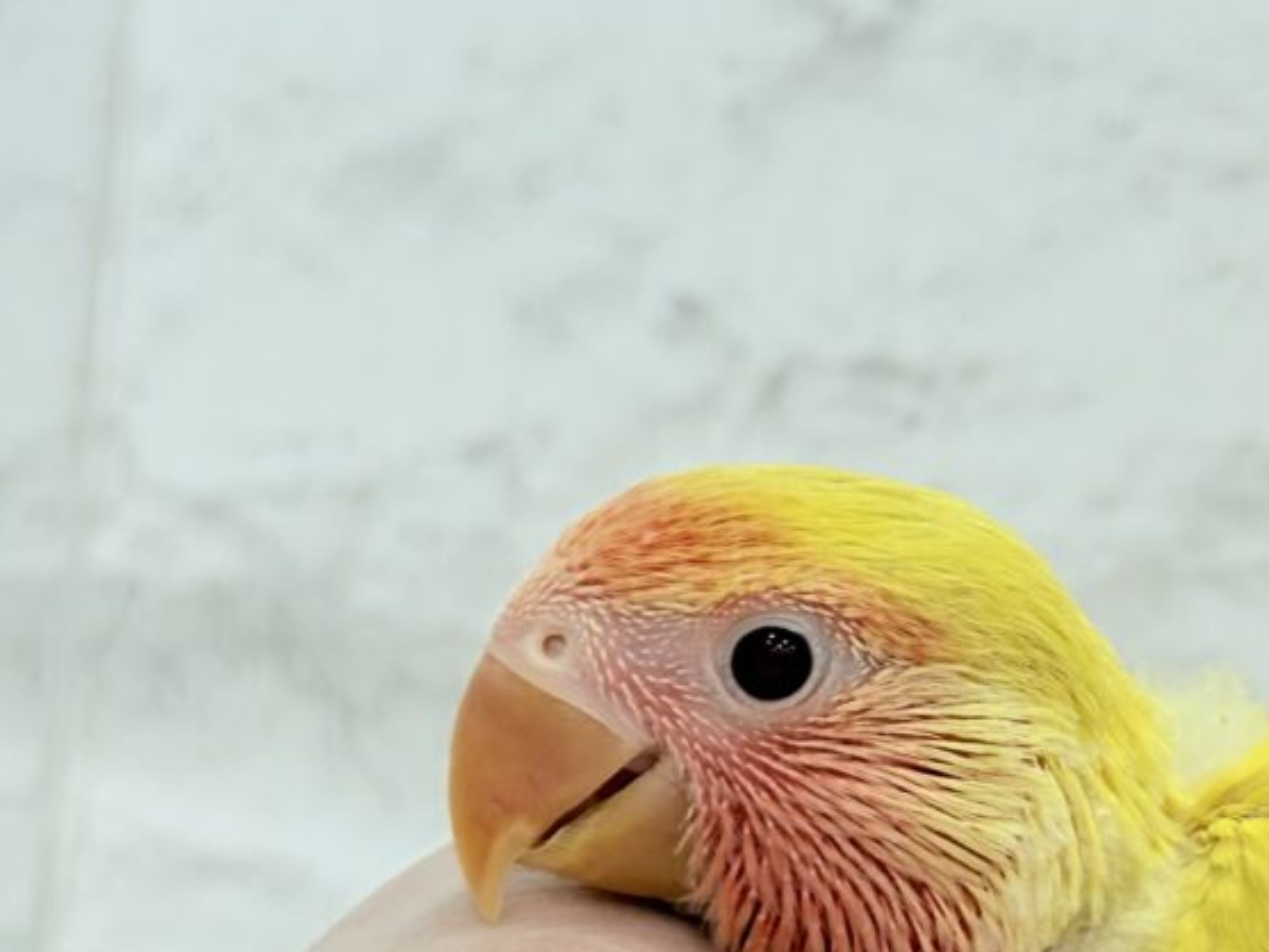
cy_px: 606
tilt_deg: -2.6
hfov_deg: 17.2
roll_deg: -5.5
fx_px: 4107
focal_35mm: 112
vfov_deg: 13.2
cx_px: 1235
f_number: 1.6
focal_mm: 5.96
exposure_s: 1/100
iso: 64
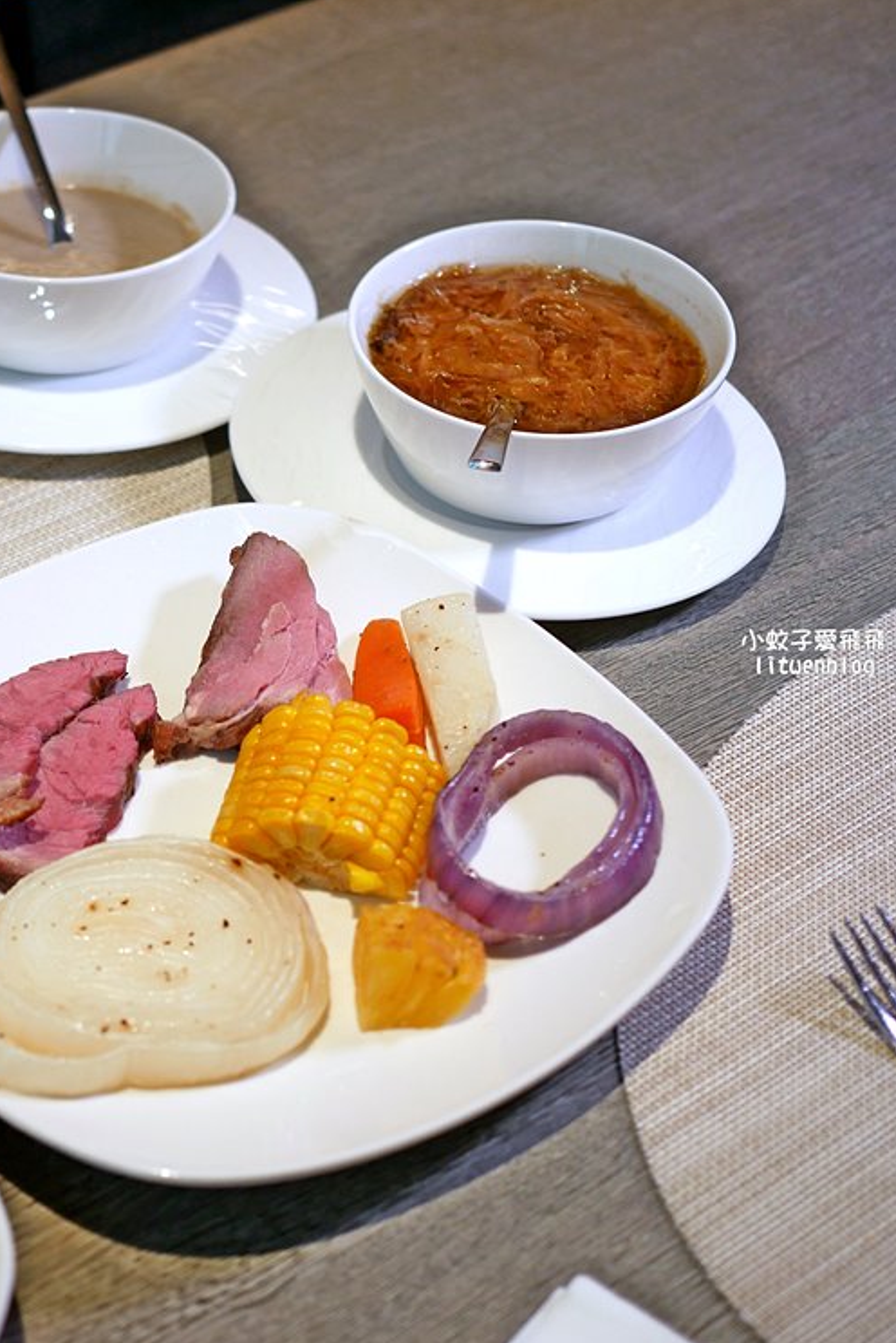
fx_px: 2611
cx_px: 72
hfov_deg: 19.1
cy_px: 670
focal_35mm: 70
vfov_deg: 28.8
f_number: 1.8
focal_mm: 25
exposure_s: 1/100
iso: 200
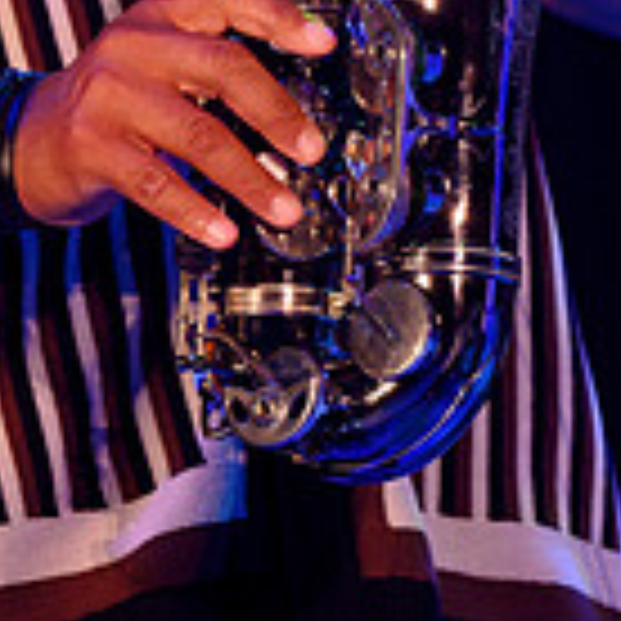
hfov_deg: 4.0
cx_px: 164
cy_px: -216
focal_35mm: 443
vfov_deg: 3.9
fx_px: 8991
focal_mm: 160
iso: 6400
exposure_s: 1/320
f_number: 5.6
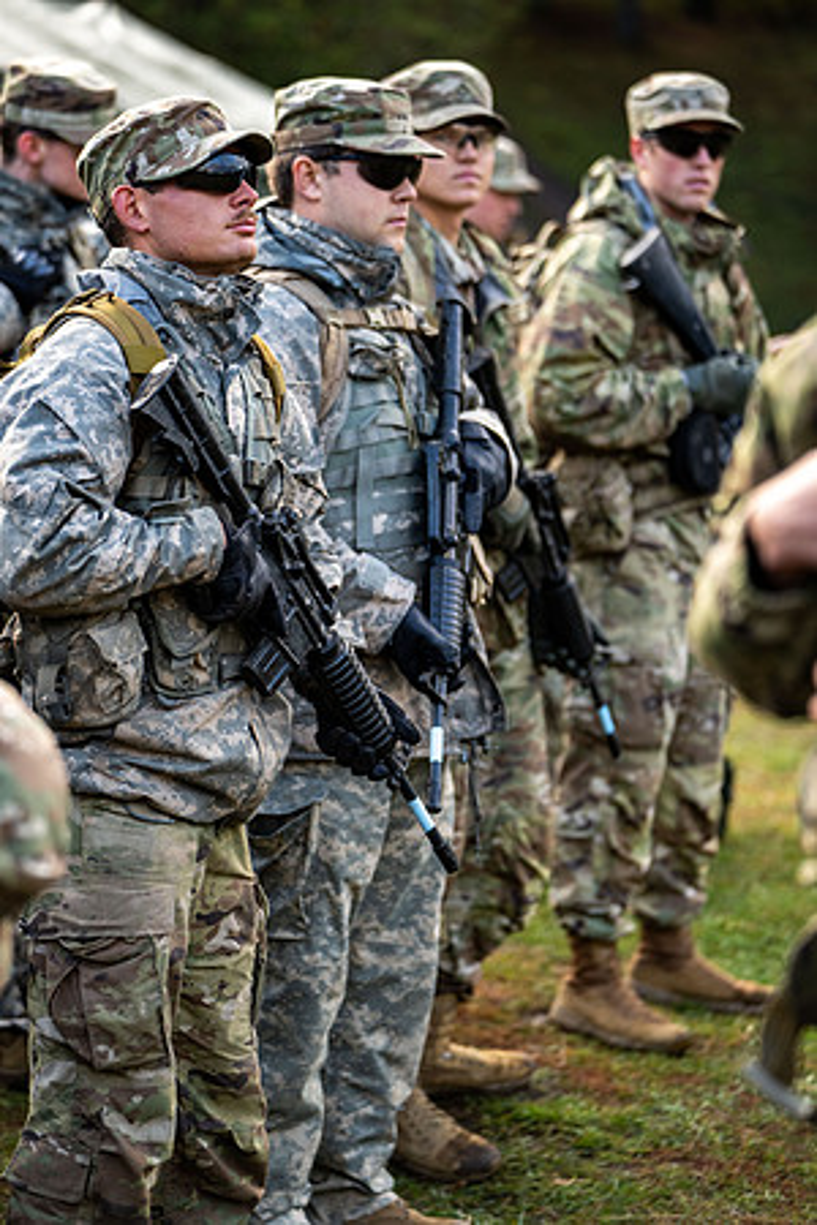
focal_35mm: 105
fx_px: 3574
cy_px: 612
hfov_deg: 13.0
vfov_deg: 19.5
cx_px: 408
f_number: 2.8
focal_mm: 105
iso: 800
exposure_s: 1/800
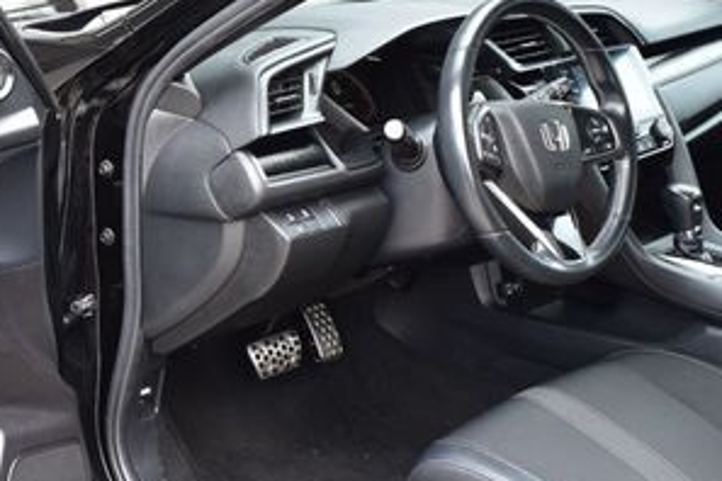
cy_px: 238
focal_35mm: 71
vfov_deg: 19.2
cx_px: 177
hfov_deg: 28.0
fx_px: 1424
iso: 400
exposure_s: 1/50
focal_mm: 22
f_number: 8
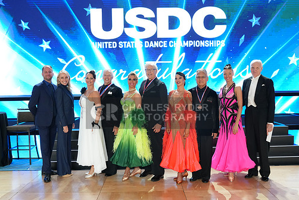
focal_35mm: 38
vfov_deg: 35.1
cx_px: 151
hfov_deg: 50.8
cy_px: 113
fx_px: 315
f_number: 5
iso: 3200
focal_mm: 32.8
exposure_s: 1/400
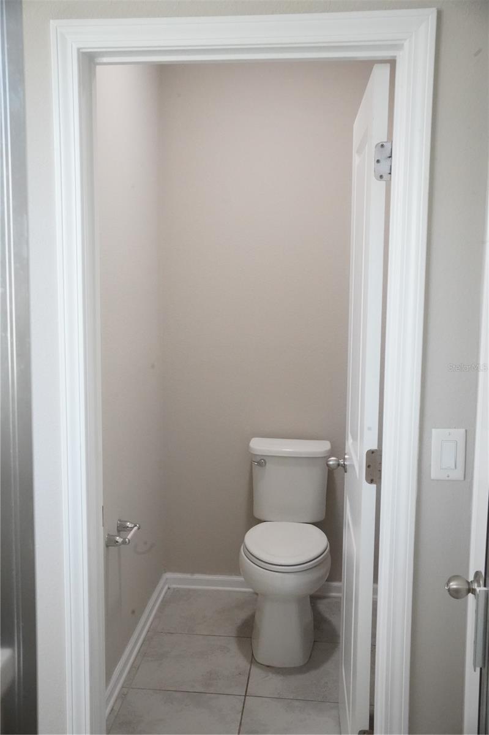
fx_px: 714
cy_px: 368
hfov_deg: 37.8
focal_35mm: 35
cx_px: 244
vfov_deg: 54.5
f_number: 16
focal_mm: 35
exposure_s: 1/60
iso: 12800
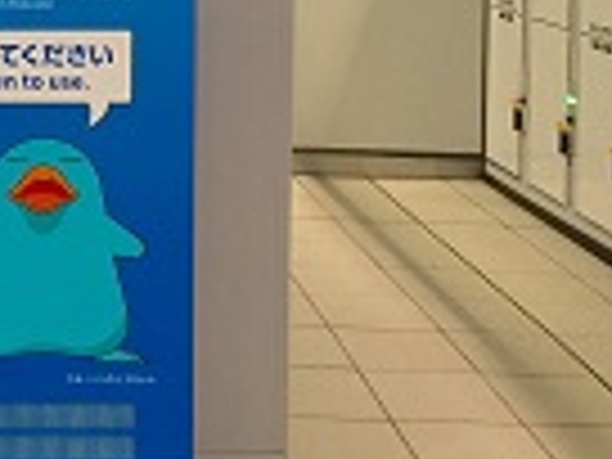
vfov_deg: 16.8
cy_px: -50
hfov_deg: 21.9
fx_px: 1503
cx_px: -40
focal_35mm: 85
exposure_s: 1/30
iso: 80
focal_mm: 4.15
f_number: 2.2
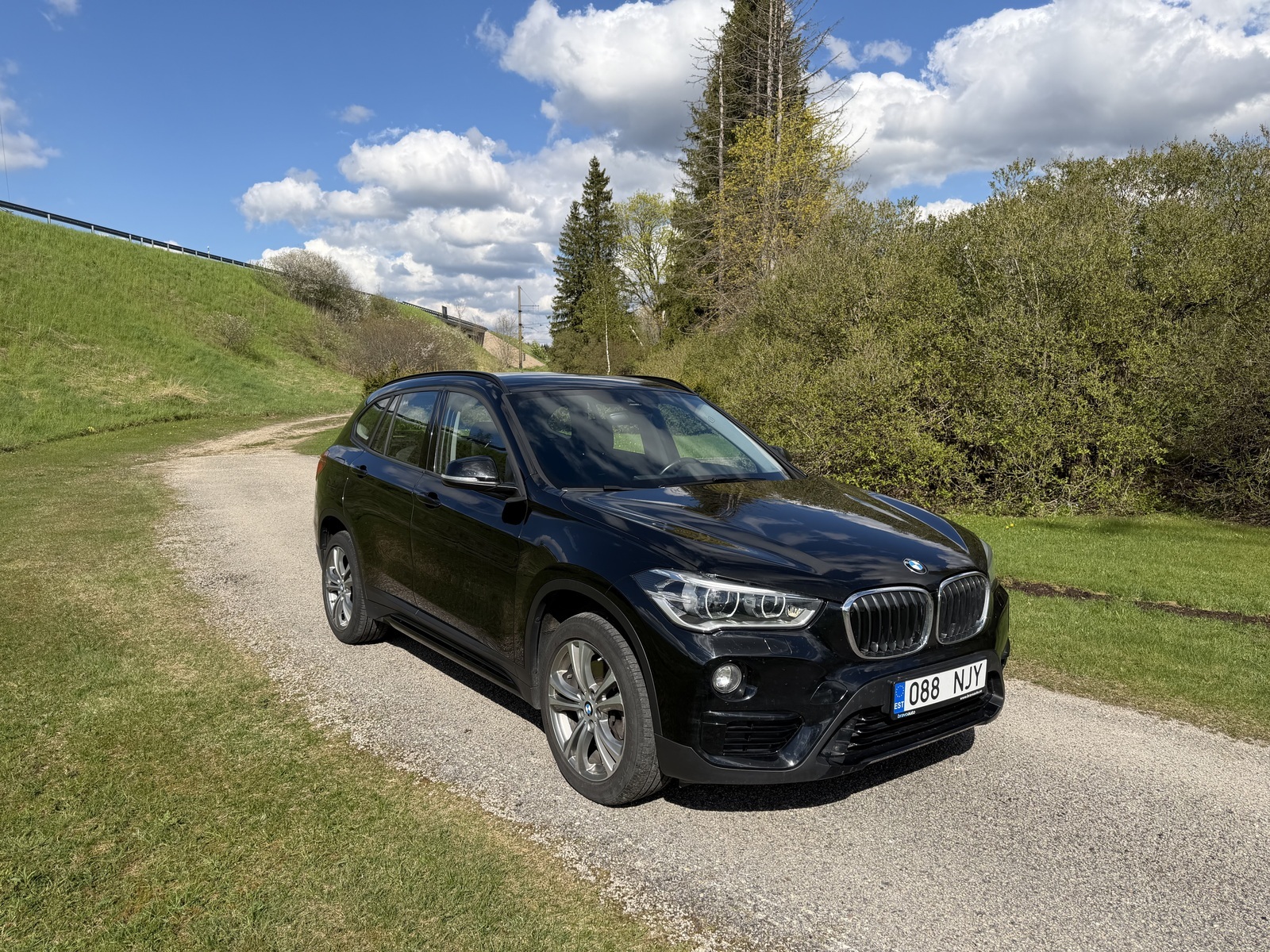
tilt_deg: -6.4
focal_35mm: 24
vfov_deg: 56.8
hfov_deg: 71.6
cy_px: 476
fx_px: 881
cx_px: 635
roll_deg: +1.1
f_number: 1.78
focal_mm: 6.76
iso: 80
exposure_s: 1/4673
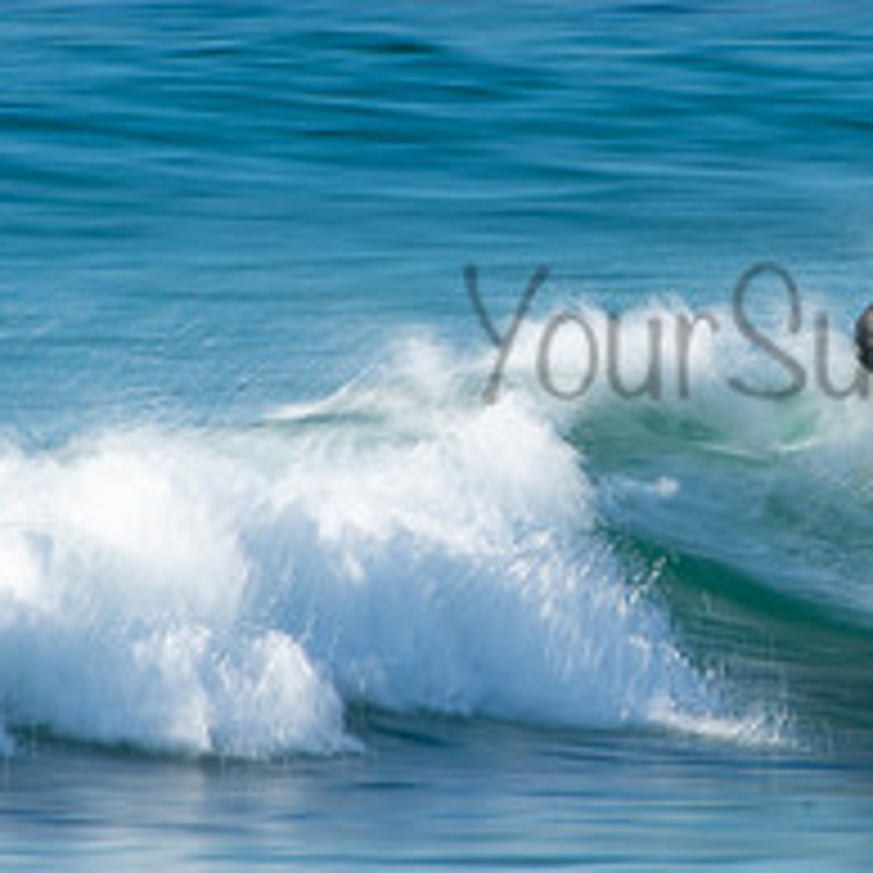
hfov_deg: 1.2
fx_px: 43455
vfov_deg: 1.2
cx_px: 927
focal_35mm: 1523
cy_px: 295
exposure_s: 1/20
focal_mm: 400
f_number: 22
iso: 100
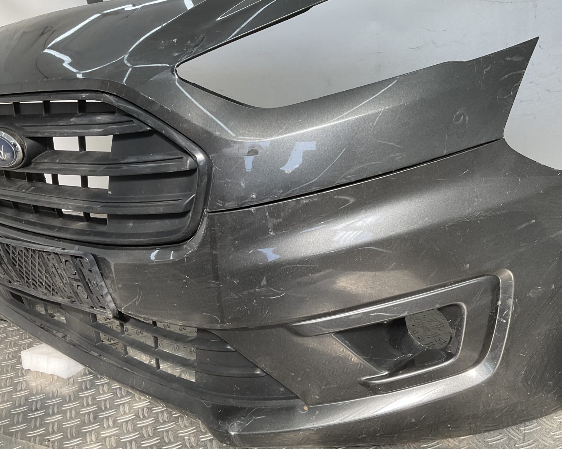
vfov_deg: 38.2
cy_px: 225
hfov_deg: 46.8
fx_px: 649
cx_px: 308
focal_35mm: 39
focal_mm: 3
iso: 16
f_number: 1.8
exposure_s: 1/222
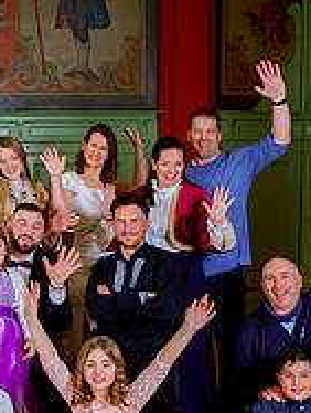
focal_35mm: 79
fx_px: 943
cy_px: 255
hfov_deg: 17.5
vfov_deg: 24.6
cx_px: -97
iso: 100
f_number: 6.3
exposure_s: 1/80
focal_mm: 24
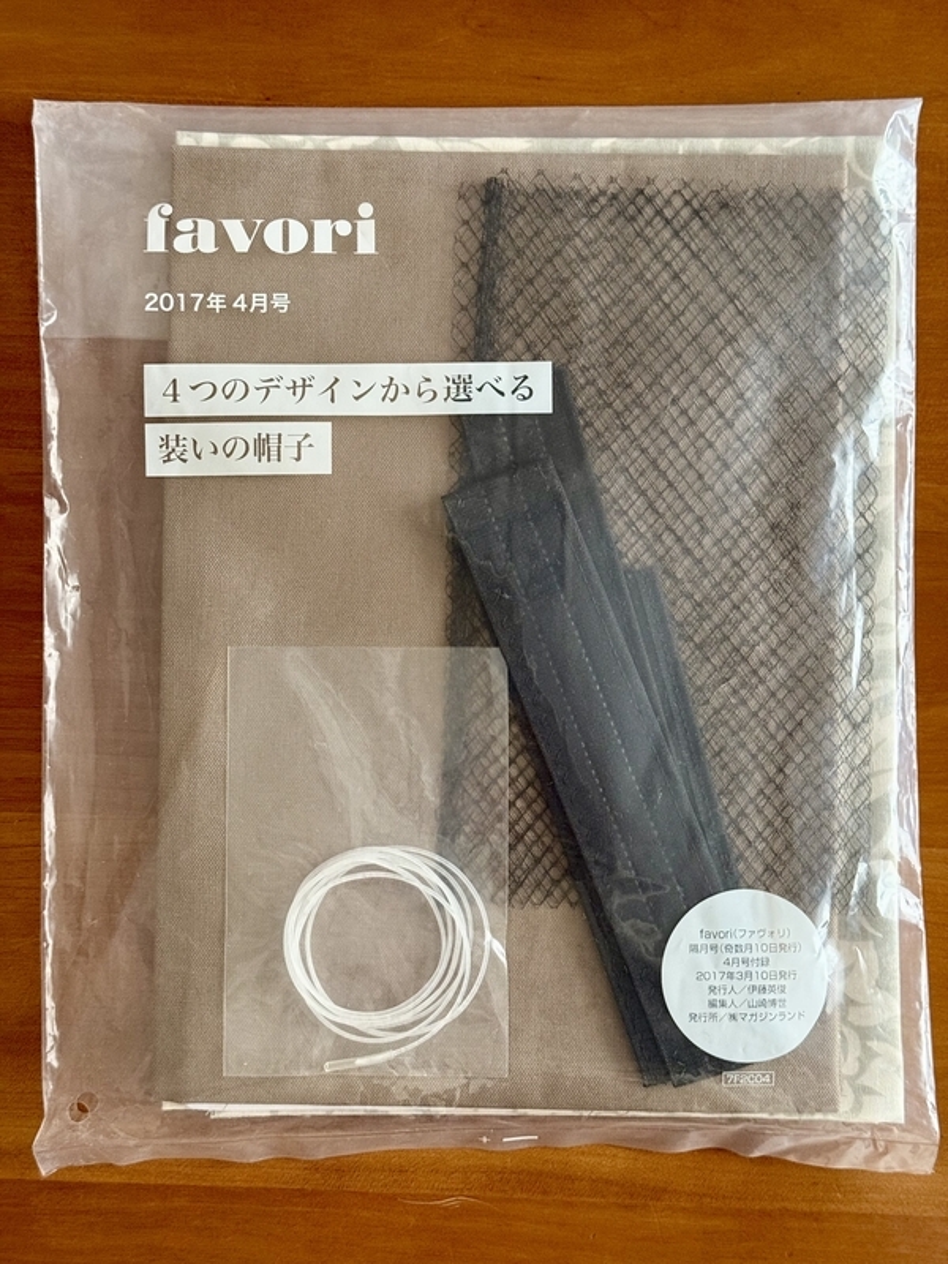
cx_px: 474
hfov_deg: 30.3
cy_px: 632
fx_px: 1753
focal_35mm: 48
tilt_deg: -88.0
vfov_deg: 39.7
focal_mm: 6.76
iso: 320
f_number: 1.78
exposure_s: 1/40
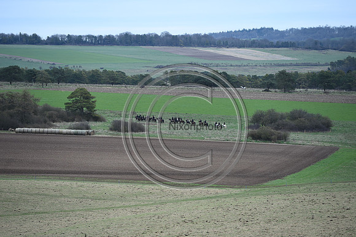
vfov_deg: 6.9
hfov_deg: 10.3
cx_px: 178
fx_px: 1977
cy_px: 118
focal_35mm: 200
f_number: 4.5
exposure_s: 1/800
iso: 220
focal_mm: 200
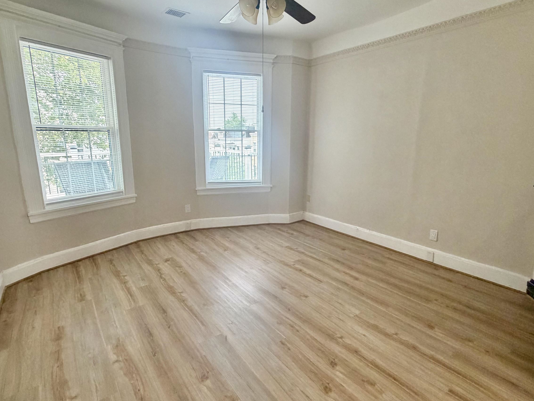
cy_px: 201
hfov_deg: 84.7
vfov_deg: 68.7
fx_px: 293
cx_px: 271
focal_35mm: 19
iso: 250
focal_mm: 2.22
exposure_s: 1/121
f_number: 2.2
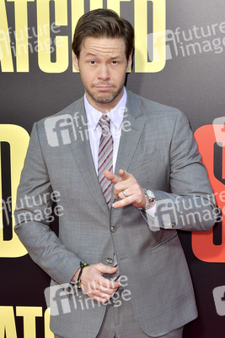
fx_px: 656
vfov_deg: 28.8
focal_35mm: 70
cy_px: 169
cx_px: 112
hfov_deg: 19.5
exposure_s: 1/320
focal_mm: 70
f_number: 6.3
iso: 500
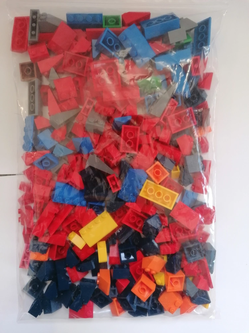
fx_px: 259
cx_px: 124
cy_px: 166
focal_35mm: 27
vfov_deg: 65.3
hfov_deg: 51.4
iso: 160
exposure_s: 1/33.3
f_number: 1.8
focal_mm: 4.75
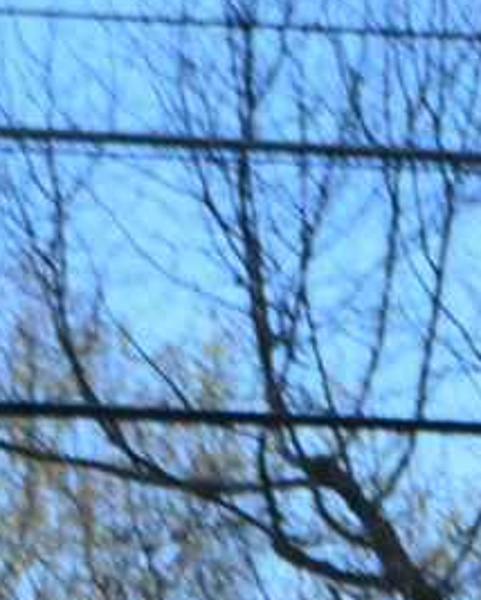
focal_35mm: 679
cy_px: 1984
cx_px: 3367
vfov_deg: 2.8
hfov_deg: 2.1
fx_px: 12069
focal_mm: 42
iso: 125
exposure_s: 1/125
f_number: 11
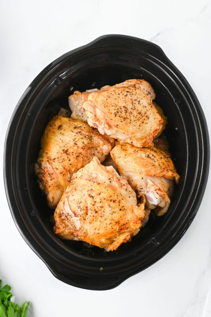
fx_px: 440
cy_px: 158
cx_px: 106
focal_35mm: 50
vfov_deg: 39.6
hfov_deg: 26.9
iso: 450
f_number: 4
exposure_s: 1/125
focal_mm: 50
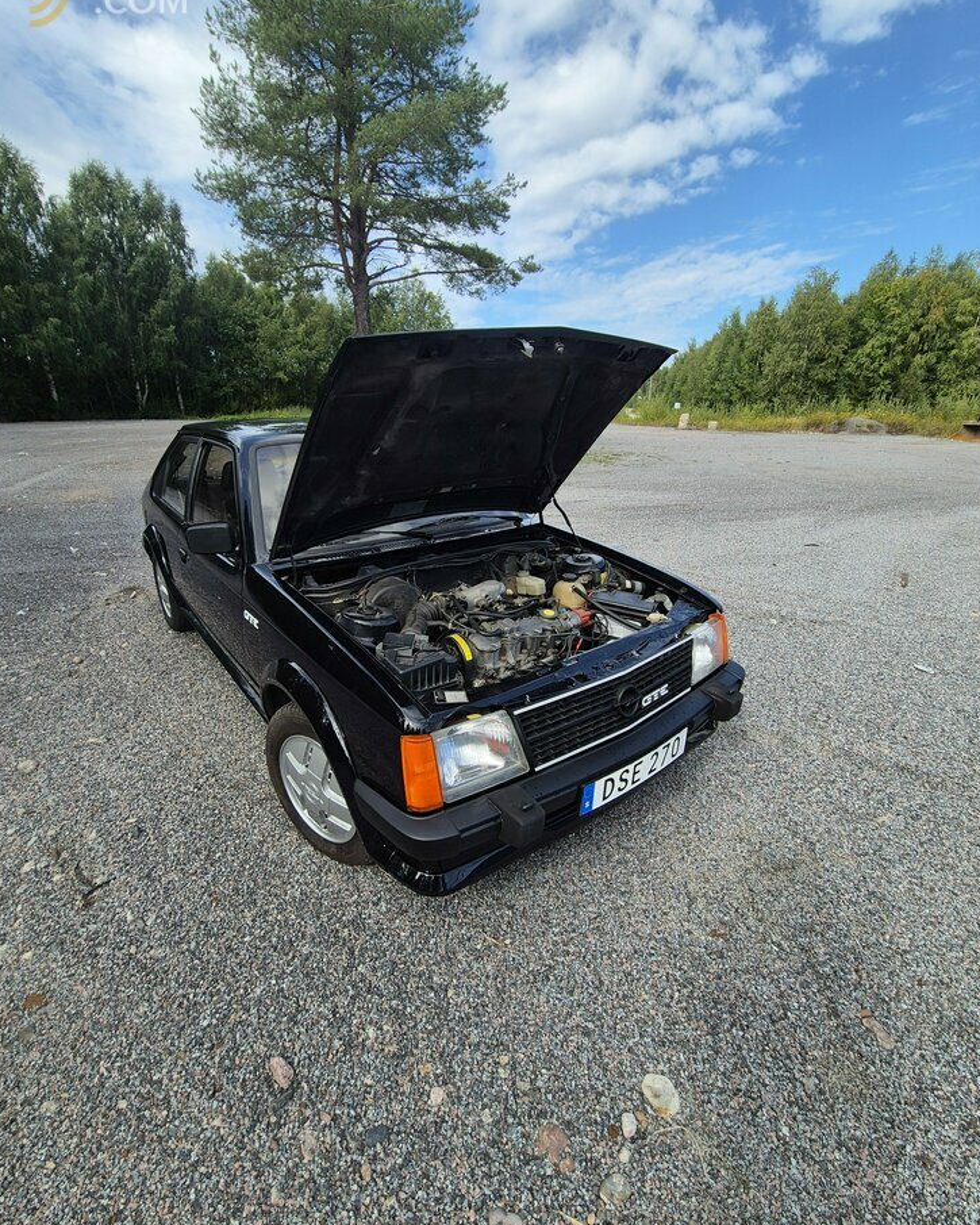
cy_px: 610
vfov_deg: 100.7
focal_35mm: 14
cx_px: 477
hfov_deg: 88.0
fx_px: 507
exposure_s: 1/1440
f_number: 2.2
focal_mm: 2.2
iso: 50
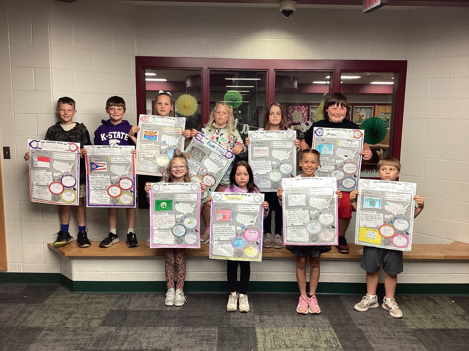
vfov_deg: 45.4
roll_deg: -2.2
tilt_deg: -9.2
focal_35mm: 31
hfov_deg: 58.4
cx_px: 234
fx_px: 420
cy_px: 176
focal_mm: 3.3
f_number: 2.4
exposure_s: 1/50
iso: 64
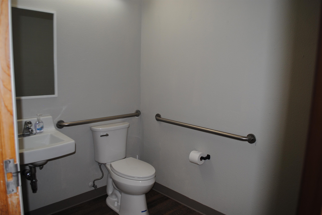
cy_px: 108
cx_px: 161
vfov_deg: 48.0
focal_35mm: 27
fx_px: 242
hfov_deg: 67.3
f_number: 3.5
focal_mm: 18
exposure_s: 1/60
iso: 200
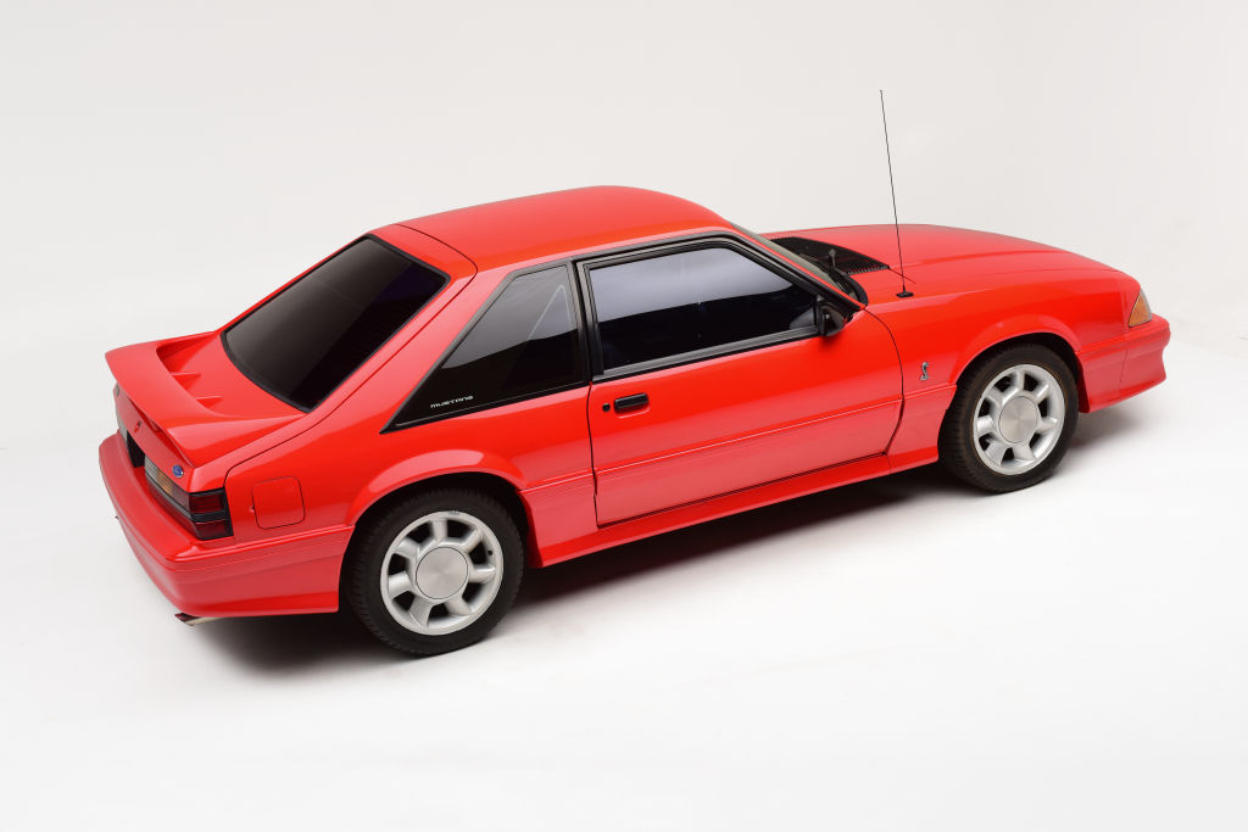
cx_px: 624
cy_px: 416
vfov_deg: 27.0
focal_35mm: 50
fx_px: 1733
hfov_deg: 39.6
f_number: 9
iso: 640
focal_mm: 50
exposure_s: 1/250
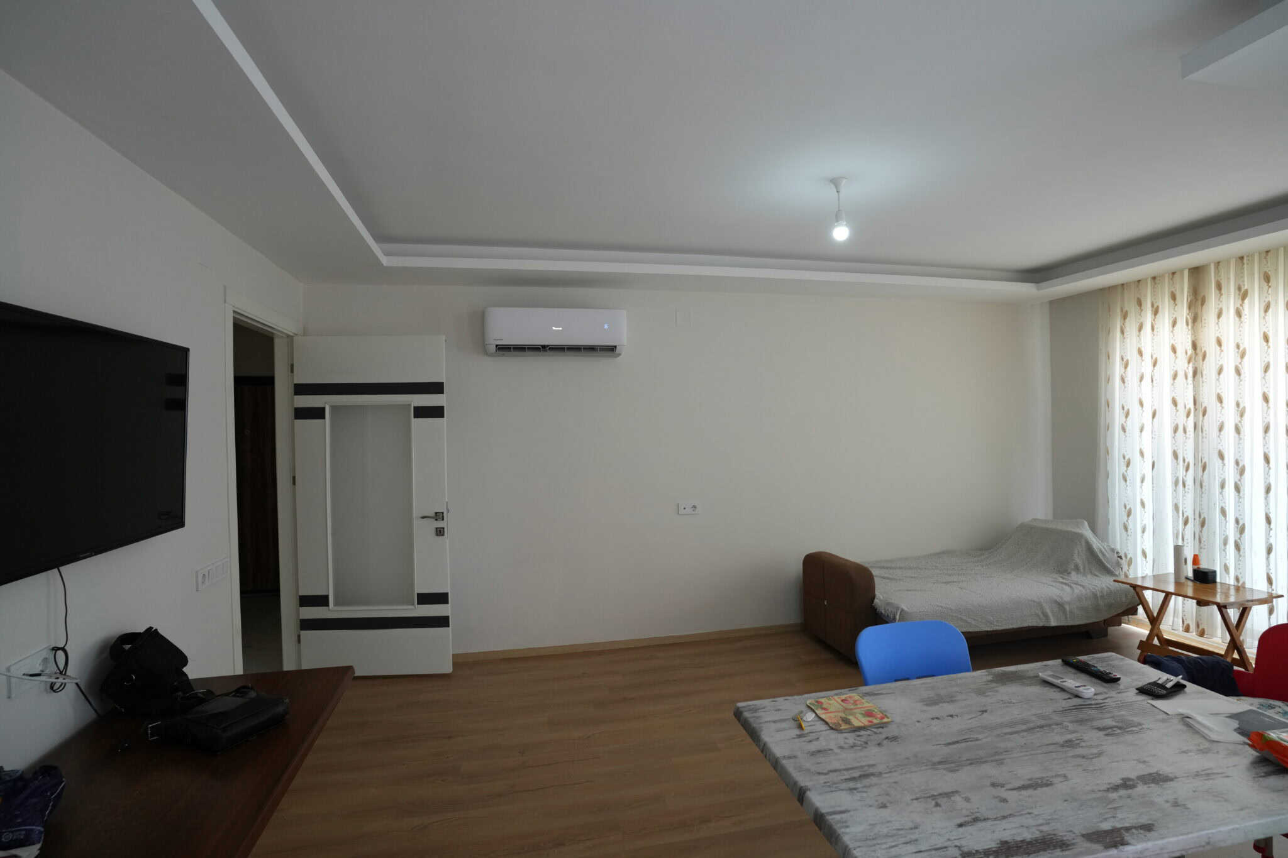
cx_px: 644
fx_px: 608
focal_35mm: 17
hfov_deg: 93.3
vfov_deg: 70.4
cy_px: 429
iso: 800
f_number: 4
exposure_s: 1/160
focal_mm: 17
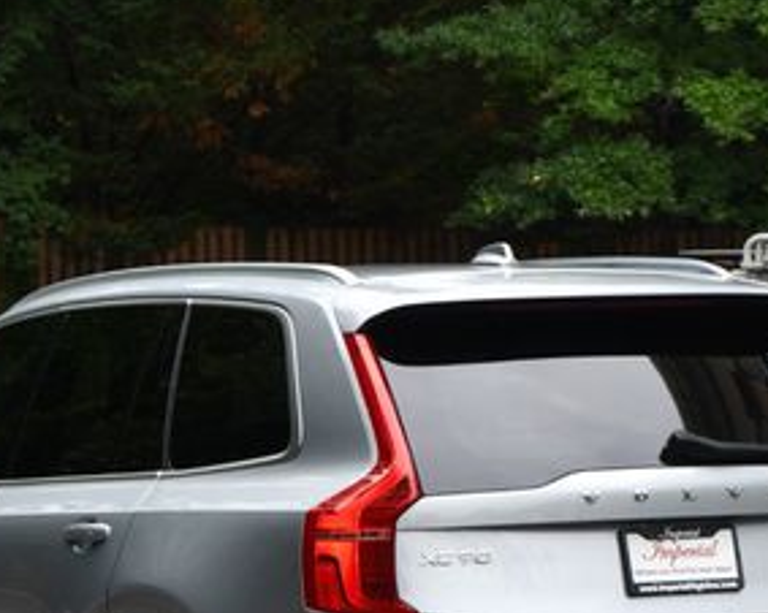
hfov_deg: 8.7
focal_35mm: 223
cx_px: 309
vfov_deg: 6.9
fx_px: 5065
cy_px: 472
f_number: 5.6
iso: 220
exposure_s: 1/250
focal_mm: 70
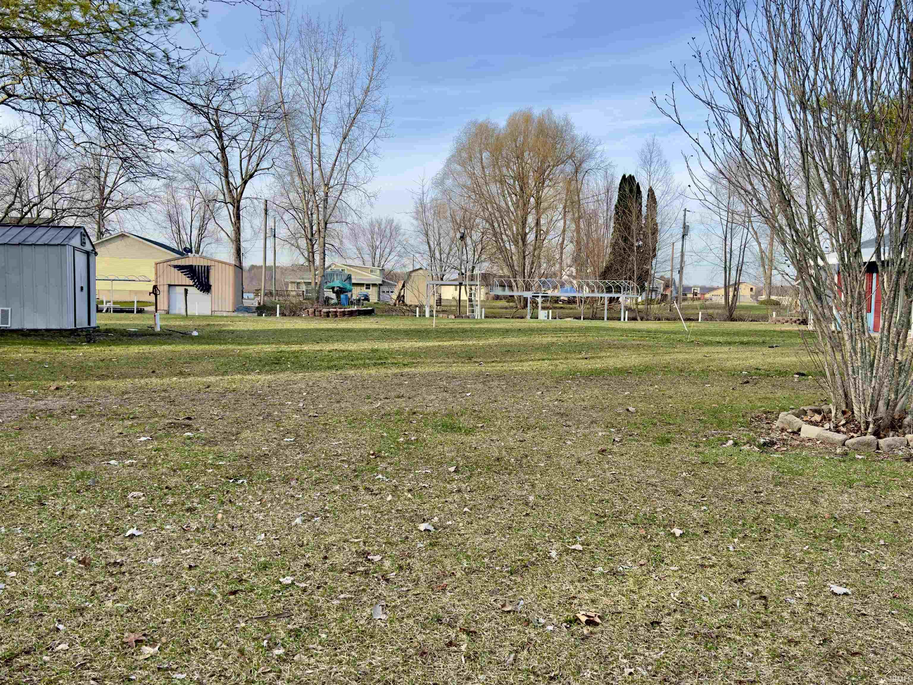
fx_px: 923
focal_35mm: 35
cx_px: 456
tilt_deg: -3.8
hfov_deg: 52.6
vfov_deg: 40.7
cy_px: 342
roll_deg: -1.2
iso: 100
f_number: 1.78
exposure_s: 1/1370
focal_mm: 6.76
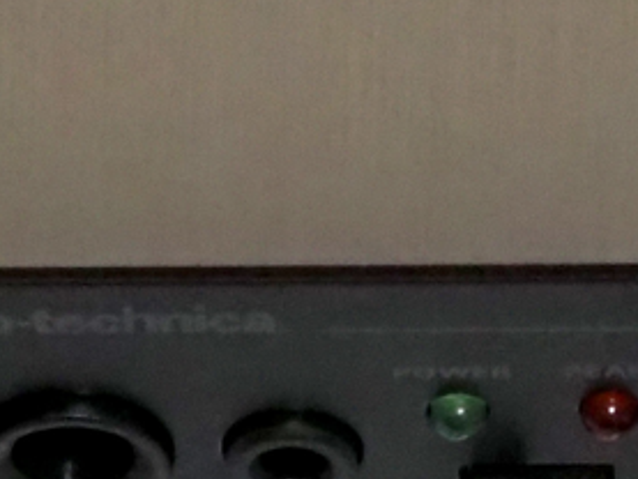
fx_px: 15341
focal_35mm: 832
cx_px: 521
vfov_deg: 1.8
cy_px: -465
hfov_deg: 2.4
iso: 3200
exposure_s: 1/125
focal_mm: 60
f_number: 5.6
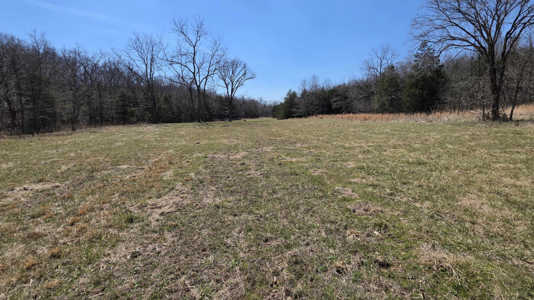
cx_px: 267
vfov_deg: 70.3
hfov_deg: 103.0
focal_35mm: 15
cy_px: 135
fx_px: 212
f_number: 1.9
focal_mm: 2.2
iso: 40
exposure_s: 1/2593
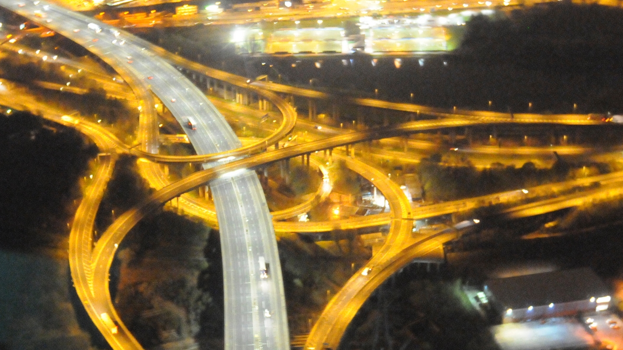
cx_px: 253
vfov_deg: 19.3
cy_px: 250
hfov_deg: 33.7
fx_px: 1024
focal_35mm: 62
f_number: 2.8
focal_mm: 24
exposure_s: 1/10
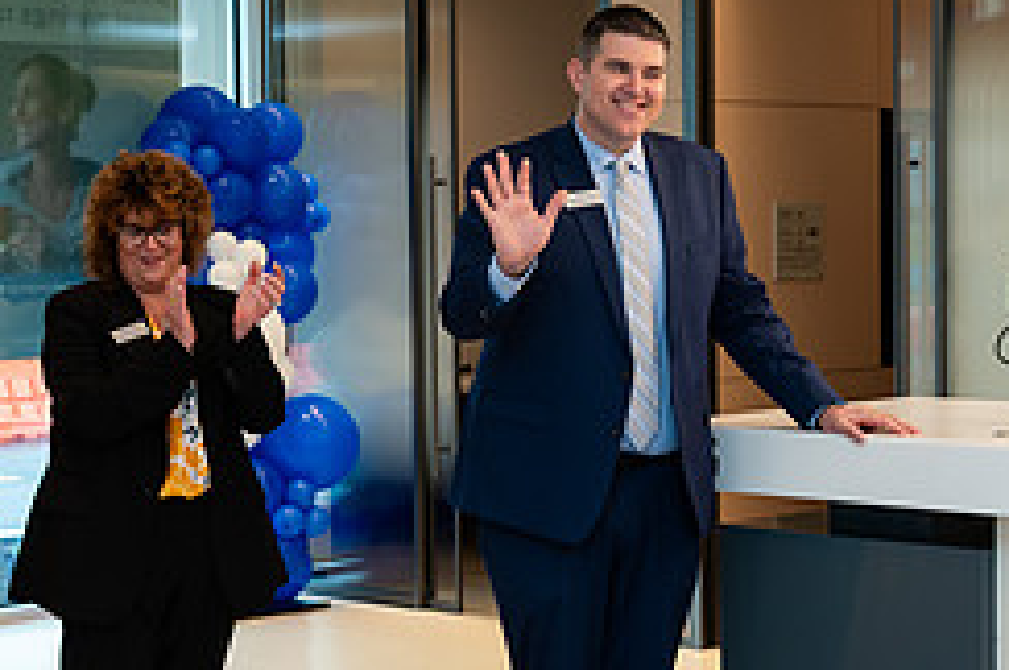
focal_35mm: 88
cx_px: 463
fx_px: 2463
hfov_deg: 23.1
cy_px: 316
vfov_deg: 15.5
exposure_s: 1/200
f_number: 3.5
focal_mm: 35
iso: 500
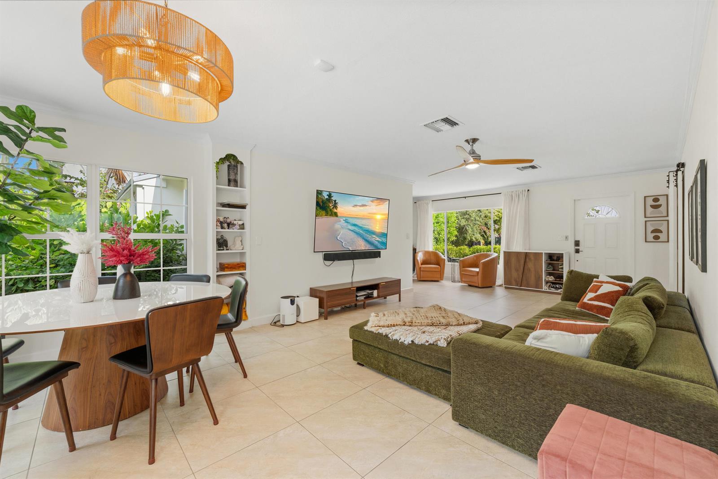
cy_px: 240
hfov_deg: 104.3
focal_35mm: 14
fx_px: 279
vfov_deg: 81.2
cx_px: 359
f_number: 9
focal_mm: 14
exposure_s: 1/13
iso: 250
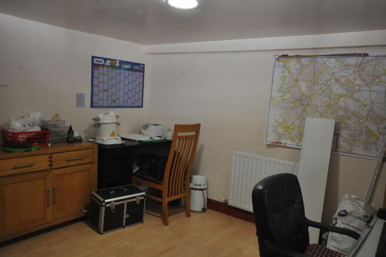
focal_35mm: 30
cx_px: 193
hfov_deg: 62.0
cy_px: 128
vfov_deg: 43.5
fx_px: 321
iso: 800
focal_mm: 20
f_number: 5.6
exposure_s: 1/60
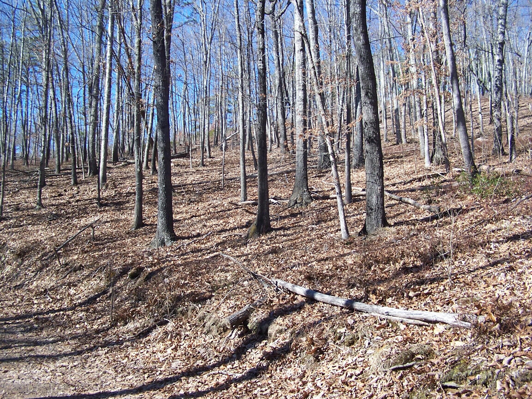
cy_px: 200
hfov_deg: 49.0
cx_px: 266
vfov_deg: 37.7
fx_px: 584
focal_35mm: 38
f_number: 2.8
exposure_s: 1/350
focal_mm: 6.3
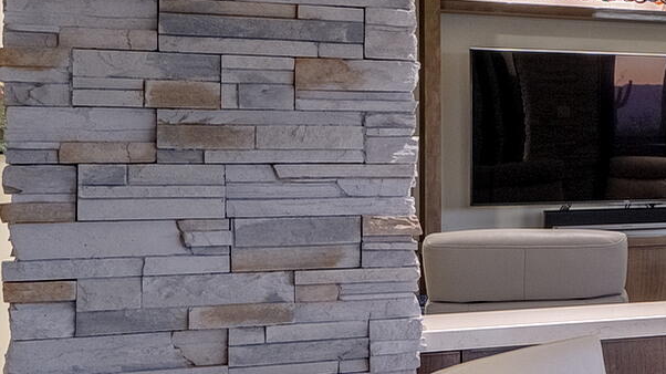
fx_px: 1377
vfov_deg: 15.4
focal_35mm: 78
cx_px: 1477
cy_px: 132
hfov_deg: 16.5
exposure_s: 1/6
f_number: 11
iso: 200
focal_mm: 16
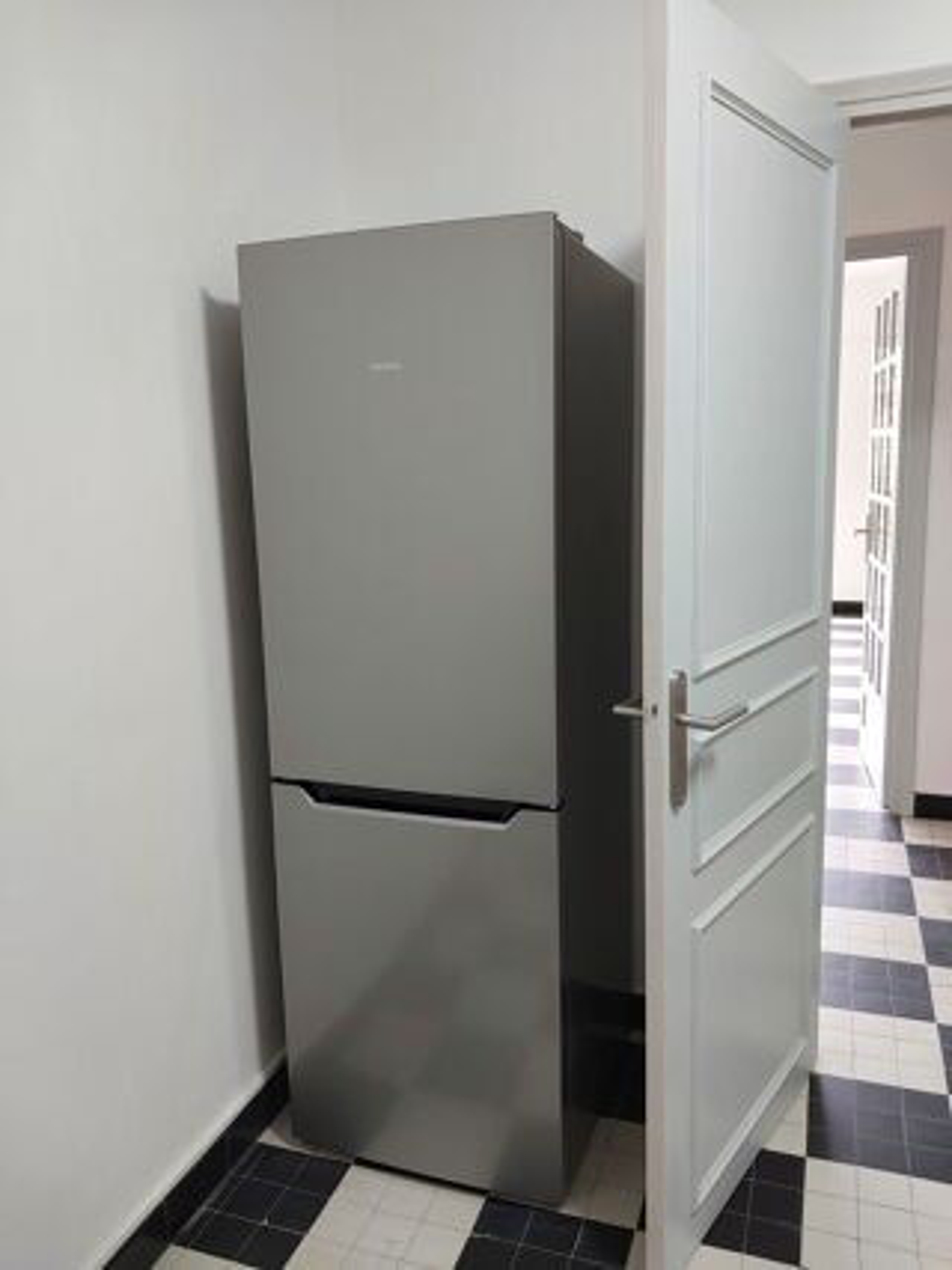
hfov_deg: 46.8
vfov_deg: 60.0
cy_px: 635
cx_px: 476
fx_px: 1101
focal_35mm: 30
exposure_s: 1/50
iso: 250
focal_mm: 4.6
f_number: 1.8
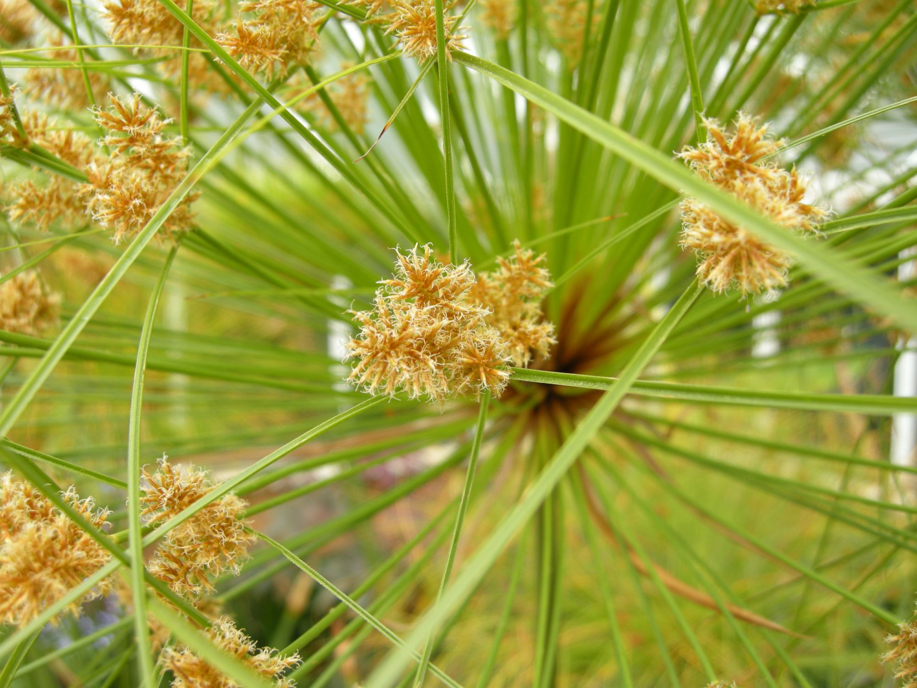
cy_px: 344
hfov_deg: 52.6
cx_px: 458
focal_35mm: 35
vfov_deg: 40.7
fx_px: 927
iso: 64
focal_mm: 7.5
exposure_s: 1/93.2
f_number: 3.8
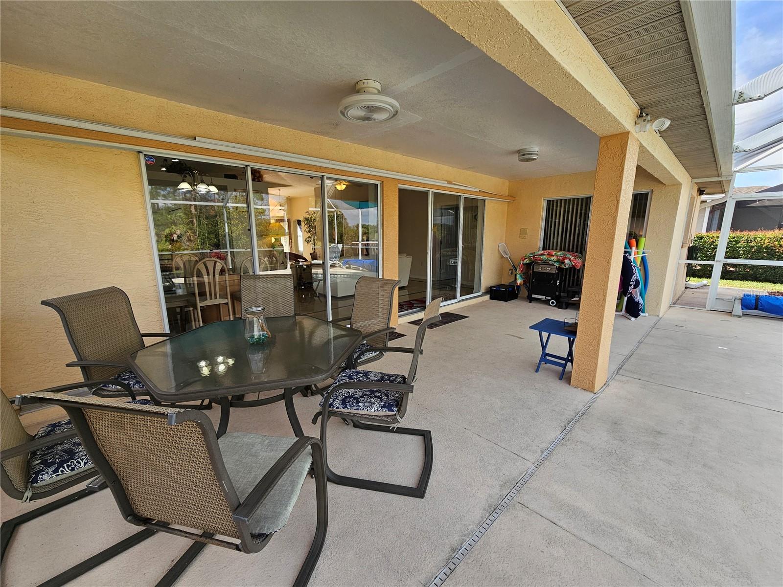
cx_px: 392
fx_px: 294
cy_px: 294
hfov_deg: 106.2
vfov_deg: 89.9
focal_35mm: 13
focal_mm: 2.2
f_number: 2.2
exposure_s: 1/269
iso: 50
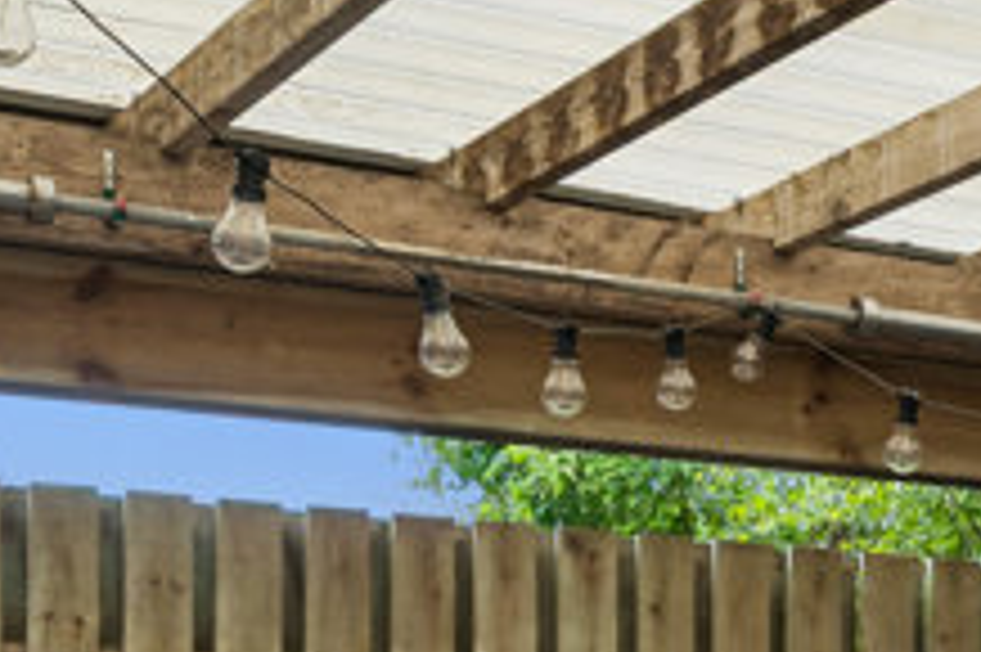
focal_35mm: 110
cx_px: 1458
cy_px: 1023
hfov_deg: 16.9
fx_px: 2995
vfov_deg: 11.8
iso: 250
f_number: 8
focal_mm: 20
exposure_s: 1/125
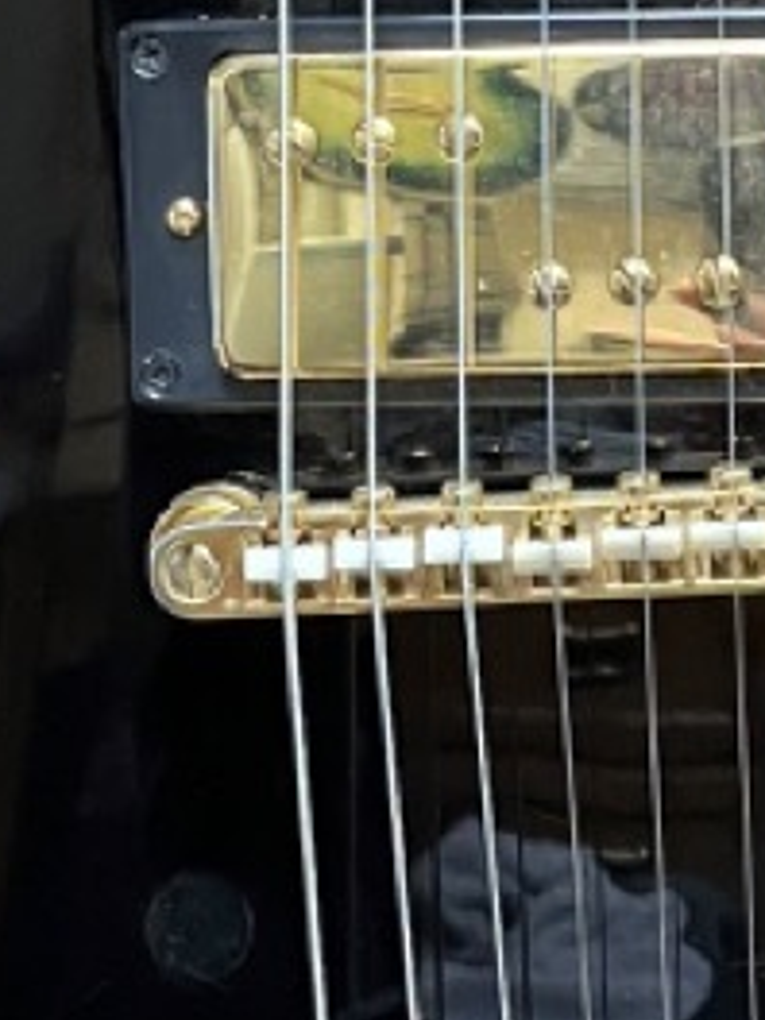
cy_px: 182
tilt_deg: -4.4
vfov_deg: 15.5
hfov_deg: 11.7
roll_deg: +1.8
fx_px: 3713
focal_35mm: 126
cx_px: 626
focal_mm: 5.1
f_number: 1.6
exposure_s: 1/60
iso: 400
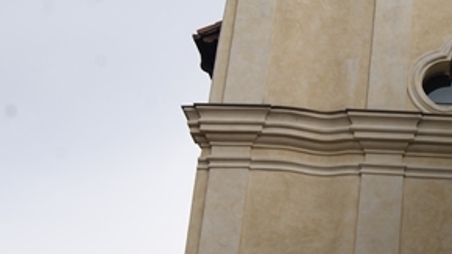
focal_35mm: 114
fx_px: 1367
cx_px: 435
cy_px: 125
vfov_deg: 10.6
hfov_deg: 18.4
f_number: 10
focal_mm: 35
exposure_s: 1/80
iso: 100
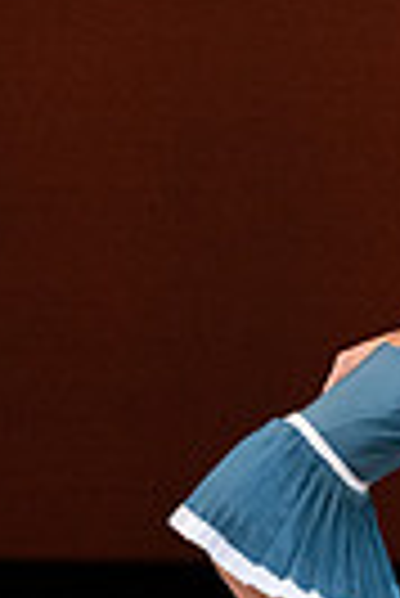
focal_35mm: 1257
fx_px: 20894
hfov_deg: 1.1
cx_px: 404
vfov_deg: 1.6
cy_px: 375
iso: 5000
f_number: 9
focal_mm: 288
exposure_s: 1/400
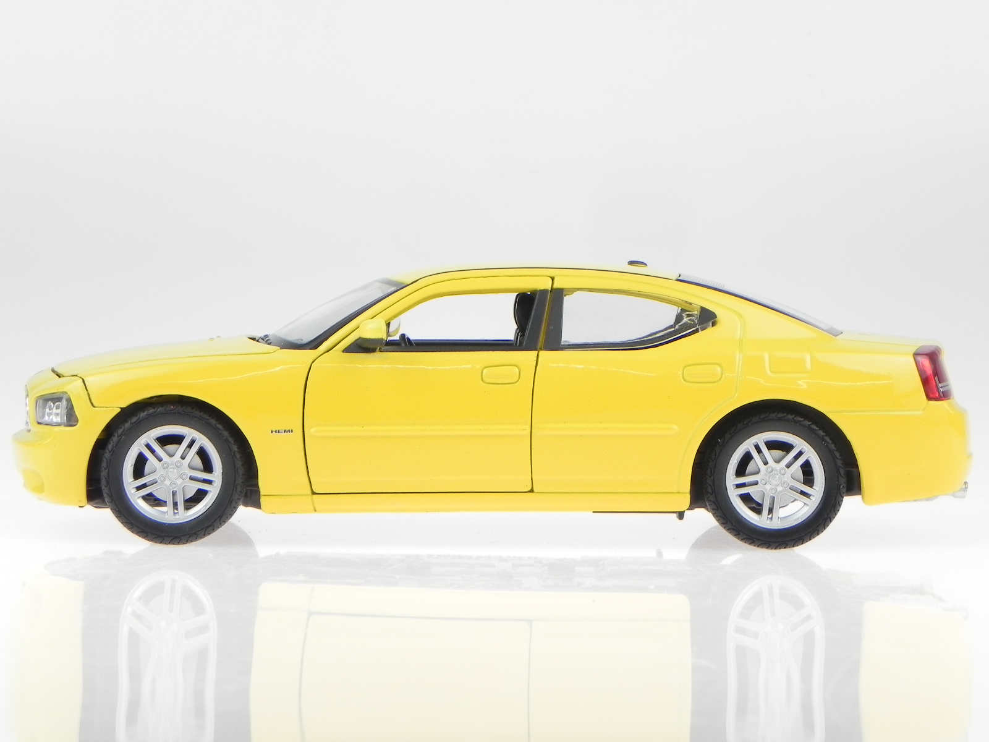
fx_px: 2714
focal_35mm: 95
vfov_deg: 15.6
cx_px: 494
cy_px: 371
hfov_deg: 20.7
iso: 160
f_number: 7.1
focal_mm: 16.9
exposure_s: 1/23.2
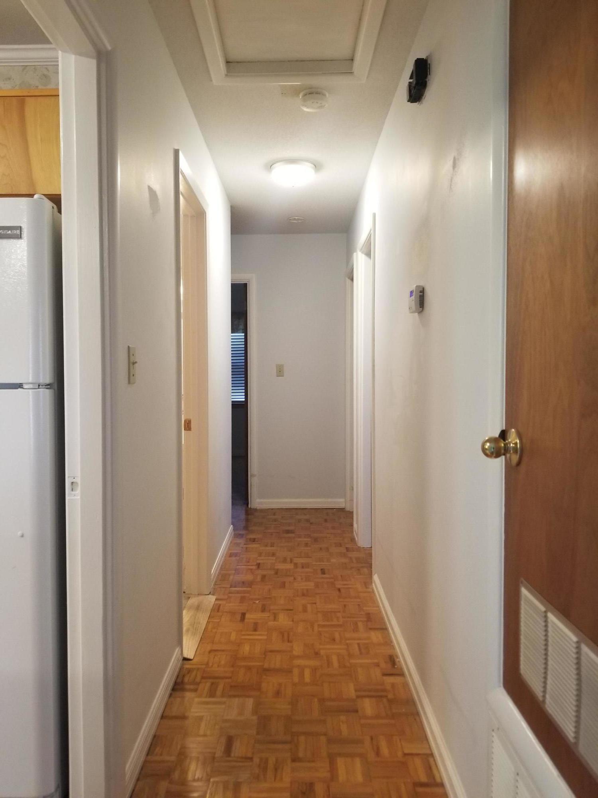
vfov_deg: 67.3
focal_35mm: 26
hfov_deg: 53.1
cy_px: 399
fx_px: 599
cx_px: 299
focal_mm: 4.3
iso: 160
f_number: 1.7
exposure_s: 1/30
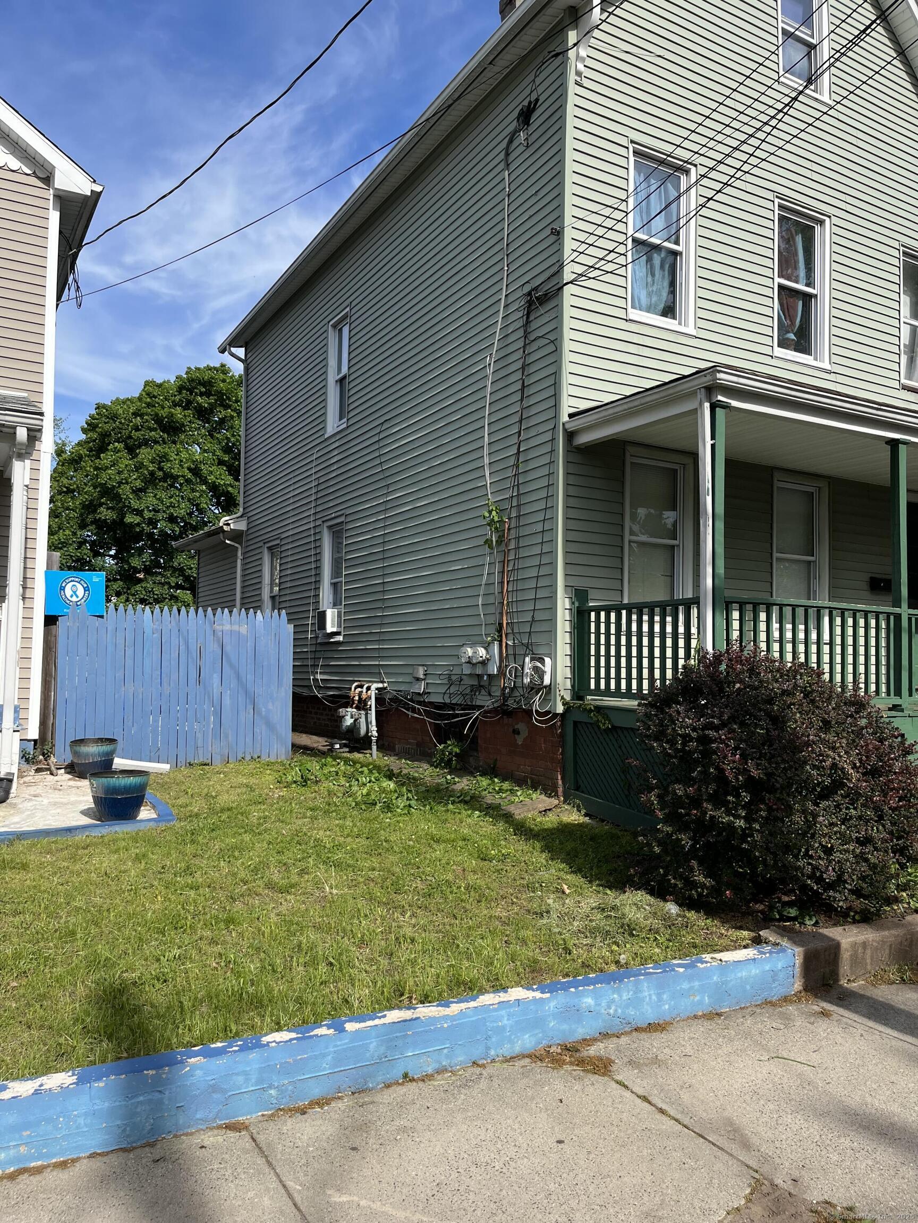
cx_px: 459
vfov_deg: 67.3
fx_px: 919
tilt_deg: +1.7
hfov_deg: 53.1
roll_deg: -2.4
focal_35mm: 26
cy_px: 612
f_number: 1.6
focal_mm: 5.1
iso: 50
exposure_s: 1/2309
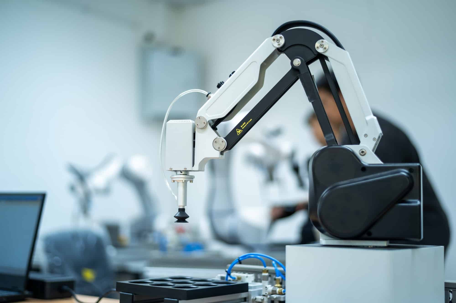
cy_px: 152
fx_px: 633
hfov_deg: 39.6
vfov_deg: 26.9
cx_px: 228
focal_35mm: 50
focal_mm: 50
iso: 400
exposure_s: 1/250
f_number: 1.8
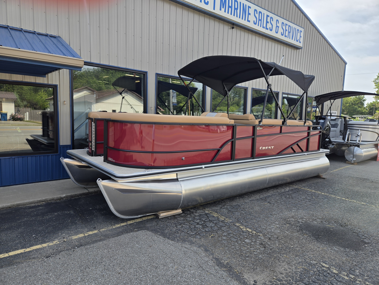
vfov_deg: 58.9
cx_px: 190
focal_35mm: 23
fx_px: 252
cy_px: 142
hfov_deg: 73.9
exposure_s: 1/1139
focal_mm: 5.4
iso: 25
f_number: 1.8
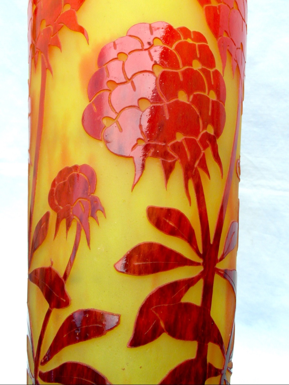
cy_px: 192
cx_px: 144
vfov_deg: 45.8
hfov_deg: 35.1
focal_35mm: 41
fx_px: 456
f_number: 5.8
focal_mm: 6.8
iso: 80
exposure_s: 1/90
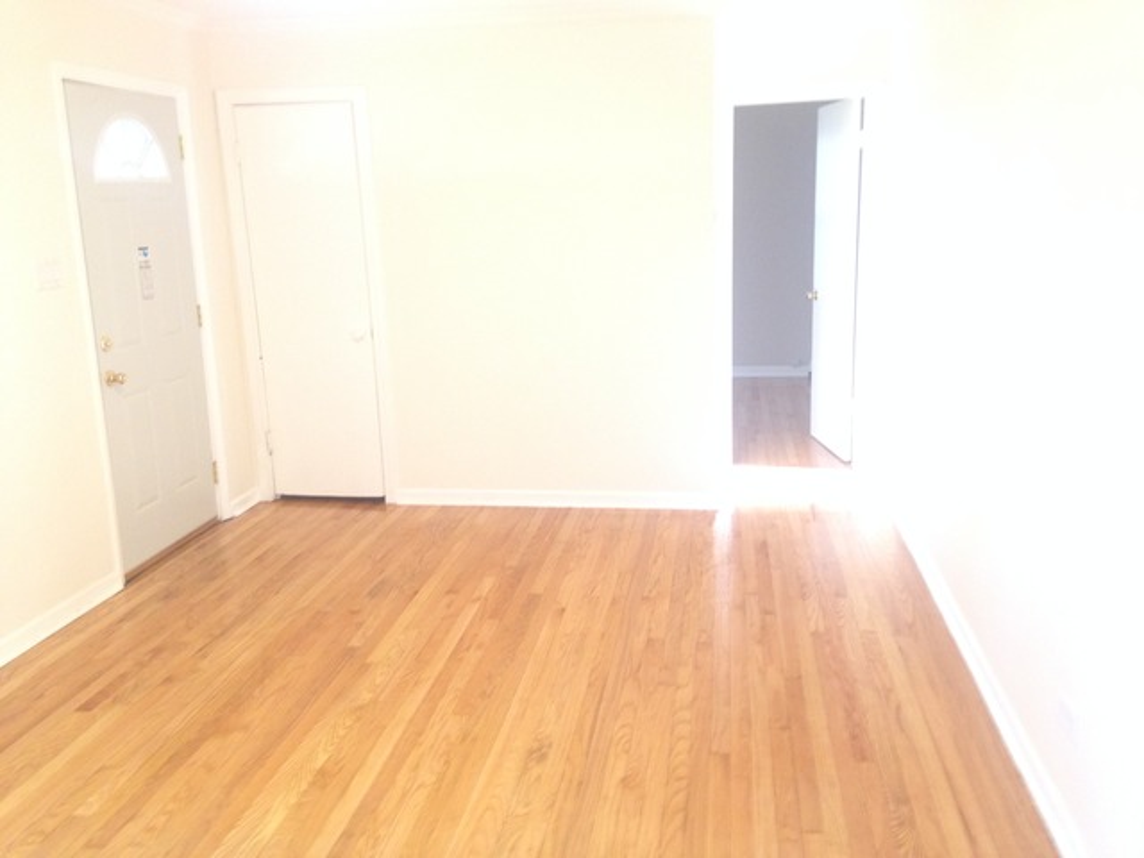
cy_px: 429
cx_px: 572
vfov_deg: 42.9
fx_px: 1091
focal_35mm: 33
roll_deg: +2.6
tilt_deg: -14.0
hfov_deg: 55.4
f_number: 2.4
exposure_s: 1/20
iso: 125
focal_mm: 4.12
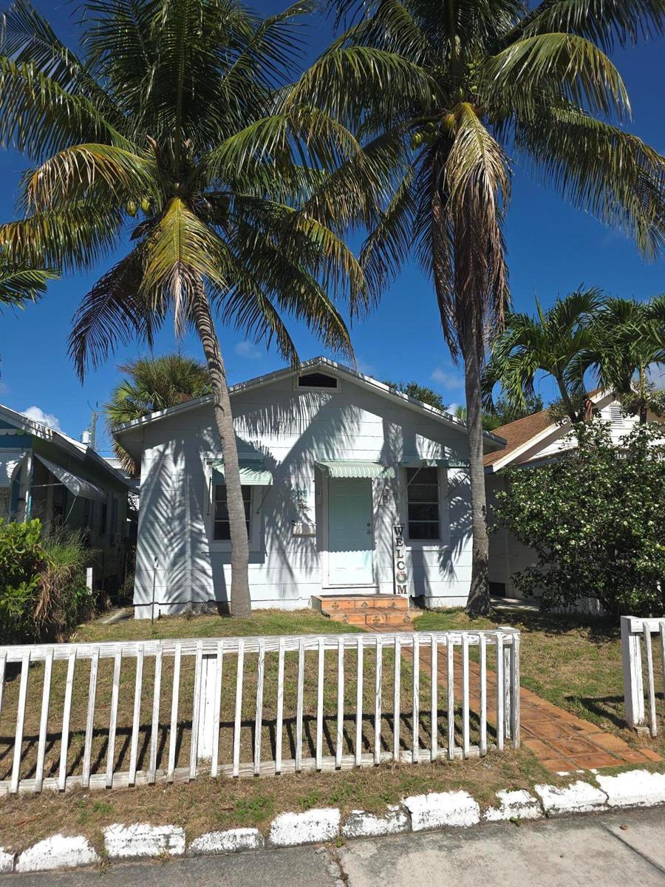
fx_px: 589
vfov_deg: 73.9
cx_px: 332
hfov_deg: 58.9
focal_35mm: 23
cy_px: 444
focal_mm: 6.3
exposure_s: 1/676
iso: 12
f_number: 1.7
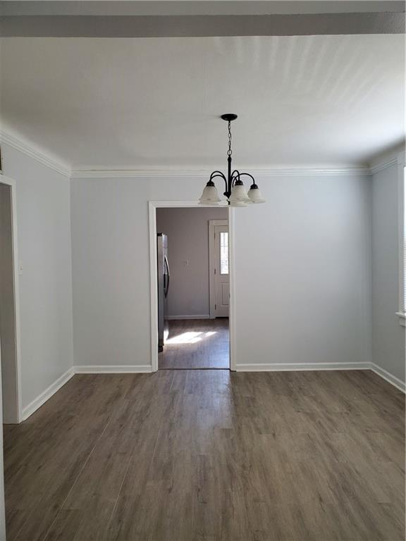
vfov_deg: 67.3
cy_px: 270
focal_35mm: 26
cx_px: 203
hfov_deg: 53.1
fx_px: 407
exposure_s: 1/120
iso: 160
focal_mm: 4.3
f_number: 2.4
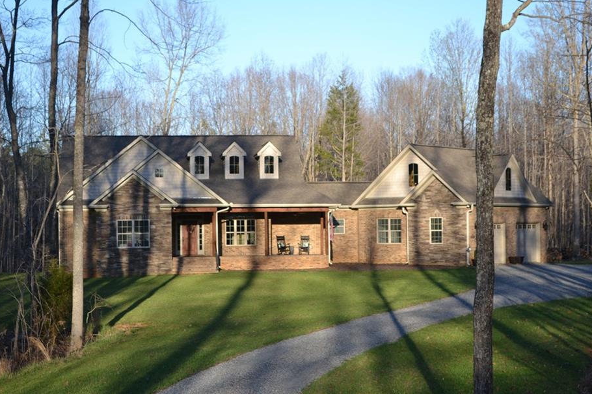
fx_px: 1331
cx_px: 299
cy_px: 200
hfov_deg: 25.1
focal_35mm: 81
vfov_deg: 16.8
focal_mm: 48
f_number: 6.3
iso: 100
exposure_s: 1/160
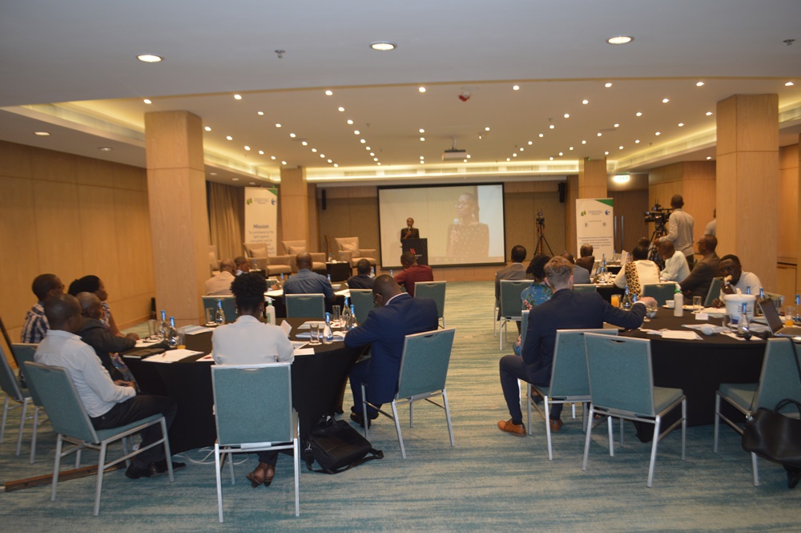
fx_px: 600
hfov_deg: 67.4
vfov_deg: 47.9
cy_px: 266
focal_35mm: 27
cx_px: 400
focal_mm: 18
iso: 400
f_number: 3.5
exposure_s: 1/25
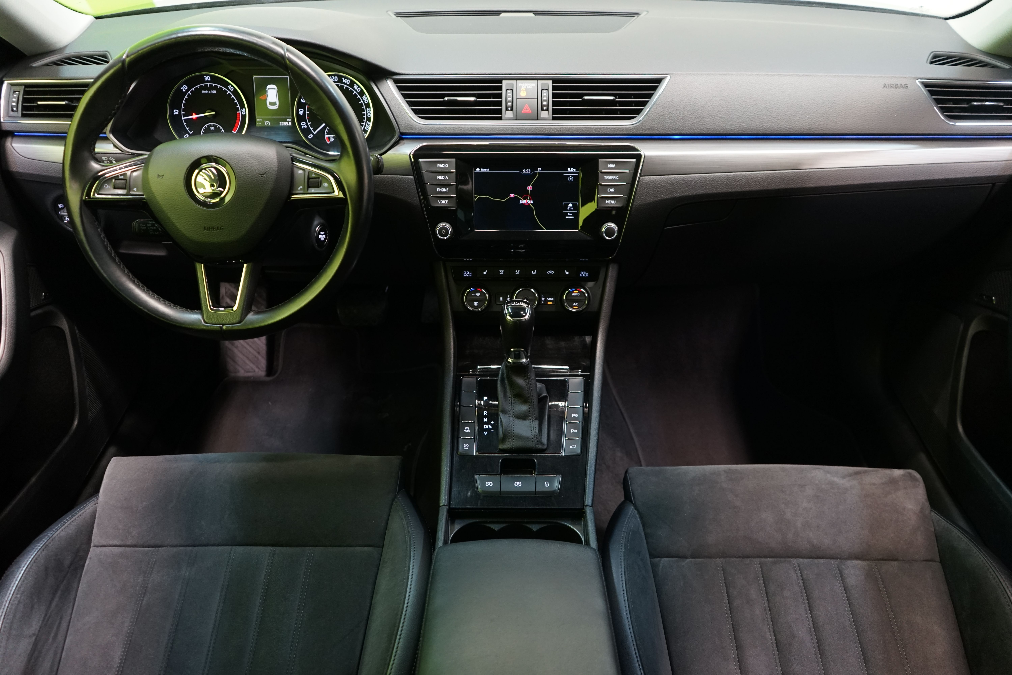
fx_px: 787
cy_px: 338
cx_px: 506
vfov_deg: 46.4
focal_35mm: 28
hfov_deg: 65.5
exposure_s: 1/30
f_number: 3.5
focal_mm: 28
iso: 1250
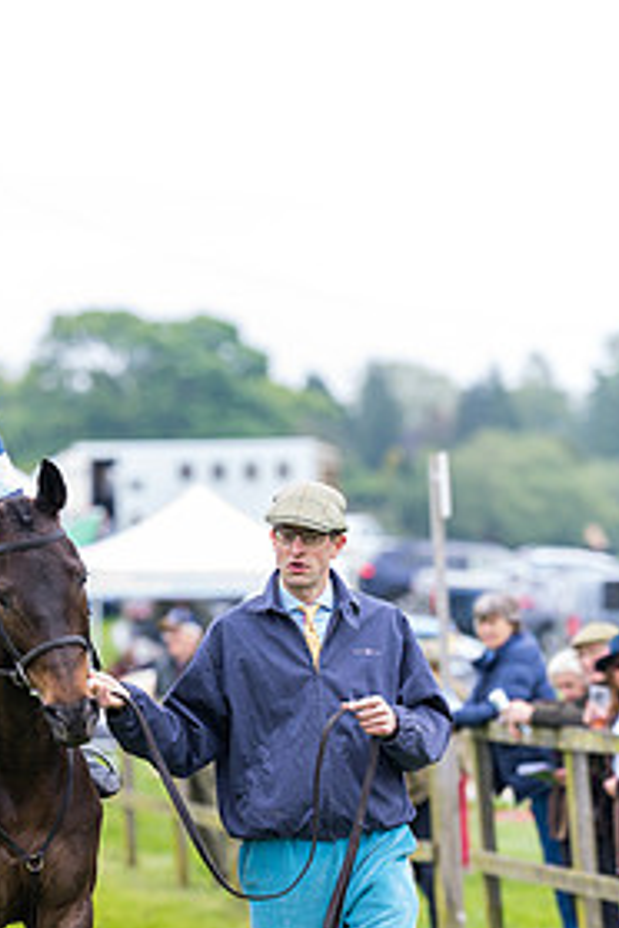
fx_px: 5622
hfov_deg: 6.3
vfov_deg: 9.4
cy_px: 745
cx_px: 156
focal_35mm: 218
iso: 250
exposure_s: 1/500
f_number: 2.8
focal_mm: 135
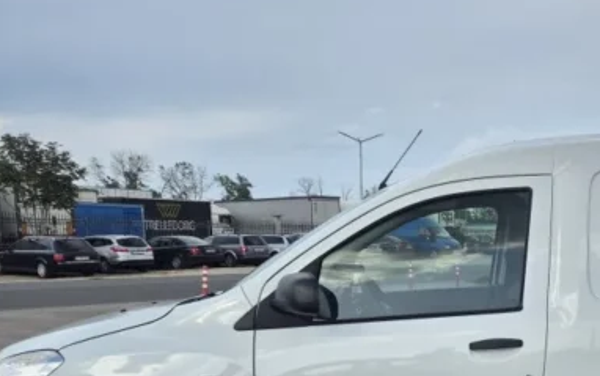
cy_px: 368
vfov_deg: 25.2
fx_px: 801
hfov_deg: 38.6
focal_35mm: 49
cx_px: 525
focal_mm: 5.4
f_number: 1.8
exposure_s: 1/1720
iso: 25
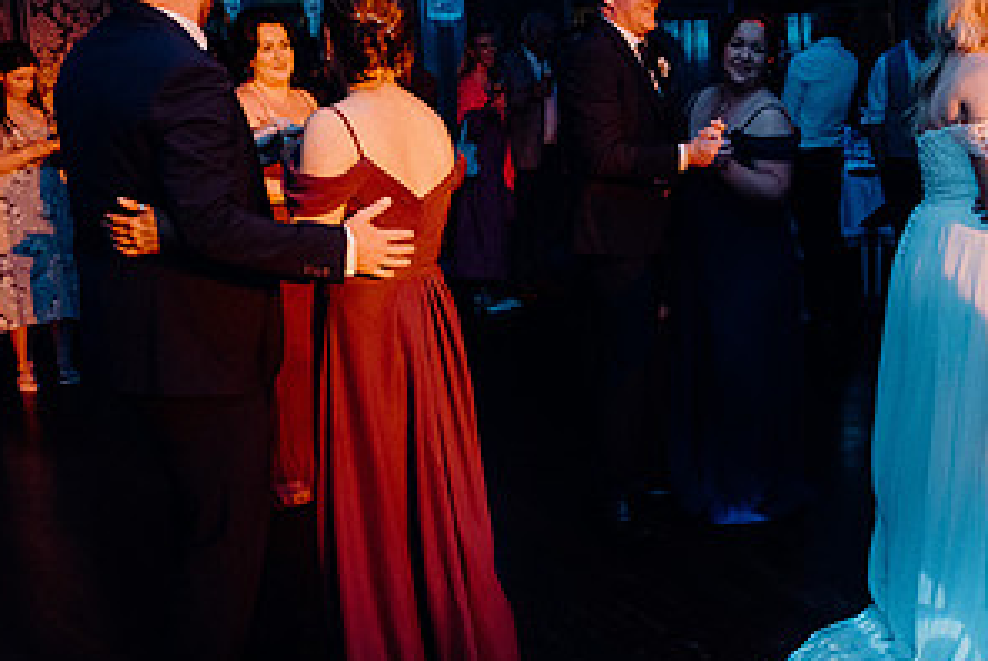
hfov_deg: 41.0
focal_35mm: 47
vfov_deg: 28.7
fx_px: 1291
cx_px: 704
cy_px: 339
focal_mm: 24
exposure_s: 1/160
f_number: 3.5
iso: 2500
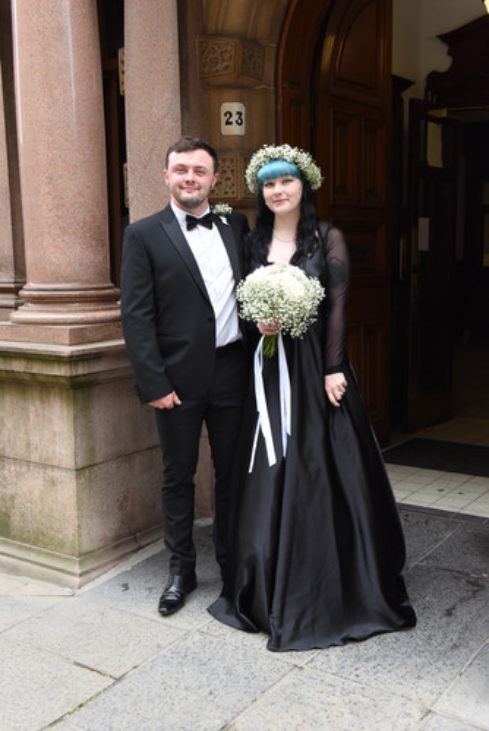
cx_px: 244
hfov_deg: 31.9
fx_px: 855
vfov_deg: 46.4
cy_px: 366
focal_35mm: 42
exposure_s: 1/320
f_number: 9
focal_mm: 42
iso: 1250
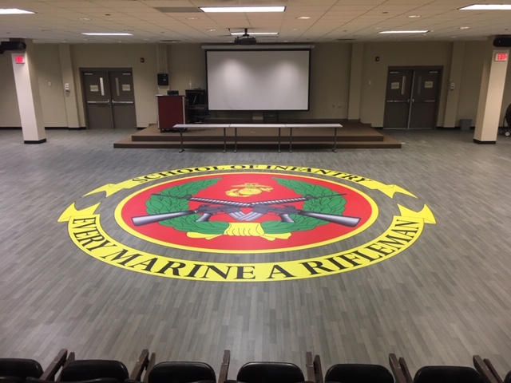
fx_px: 428
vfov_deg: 48.2
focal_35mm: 29
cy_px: 192
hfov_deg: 61.7
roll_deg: +1.2
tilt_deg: -16.1
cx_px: 256
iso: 80
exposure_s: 1/30
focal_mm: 4.15
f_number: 2.2
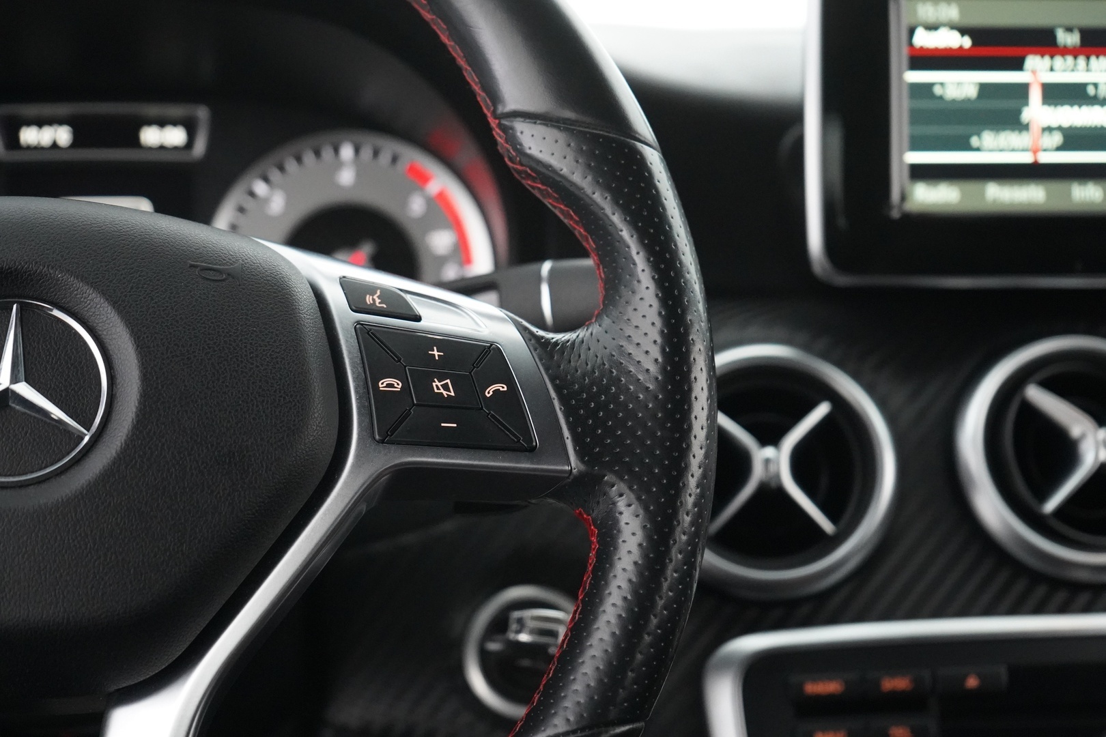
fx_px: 1966
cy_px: 368
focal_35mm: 64
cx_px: 553
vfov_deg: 21.2
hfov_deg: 31.4
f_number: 5.6
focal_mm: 64
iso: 10000
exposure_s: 1/40
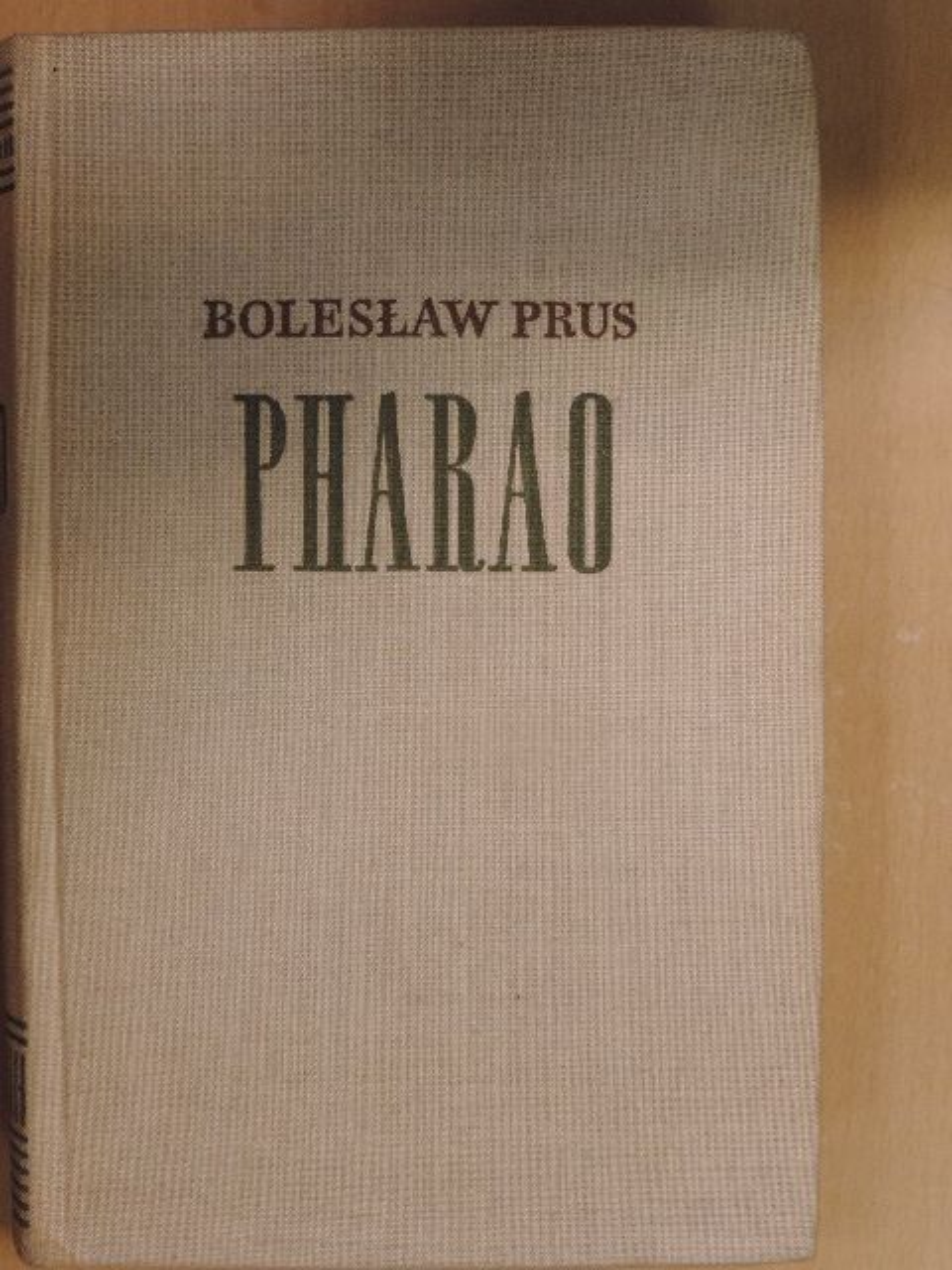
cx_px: 476
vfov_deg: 34.9
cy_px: 635
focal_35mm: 55
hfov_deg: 26.6
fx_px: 2017
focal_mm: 9.8
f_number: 3.7
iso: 400
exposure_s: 1/30
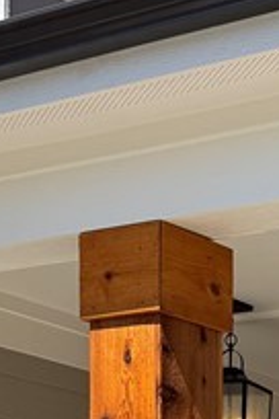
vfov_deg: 14.7
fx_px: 1453
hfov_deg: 10.4
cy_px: 717
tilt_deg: -1.9
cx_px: 470
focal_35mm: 125
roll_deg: -1.5
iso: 100
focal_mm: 6.76
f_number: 1.78
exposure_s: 1/4673
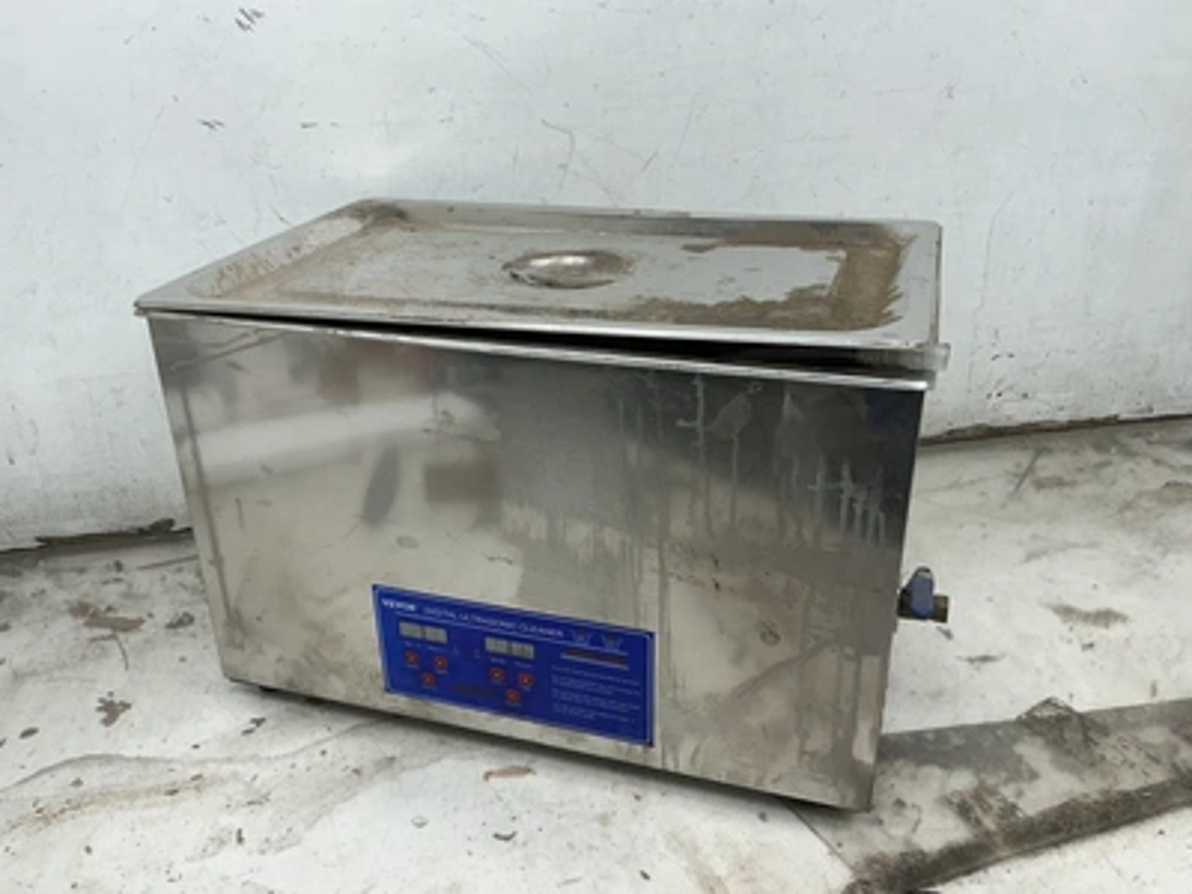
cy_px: 447
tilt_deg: -27.0
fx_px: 964
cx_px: 596
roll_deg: -0.3
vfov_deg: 49.7
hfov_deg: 63.4
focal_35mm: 28
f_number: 1.8
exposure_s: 1/120
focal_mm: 3
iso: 40
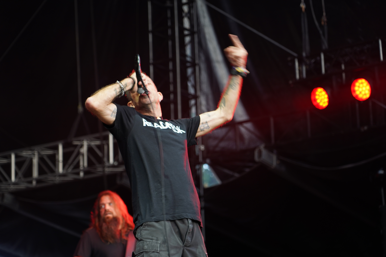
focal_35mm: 105
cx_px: 193
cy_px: 128
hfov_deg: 19.5
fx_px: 1126
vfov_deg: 13.0
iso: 500
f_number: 4
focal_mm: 105
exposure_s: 1/125
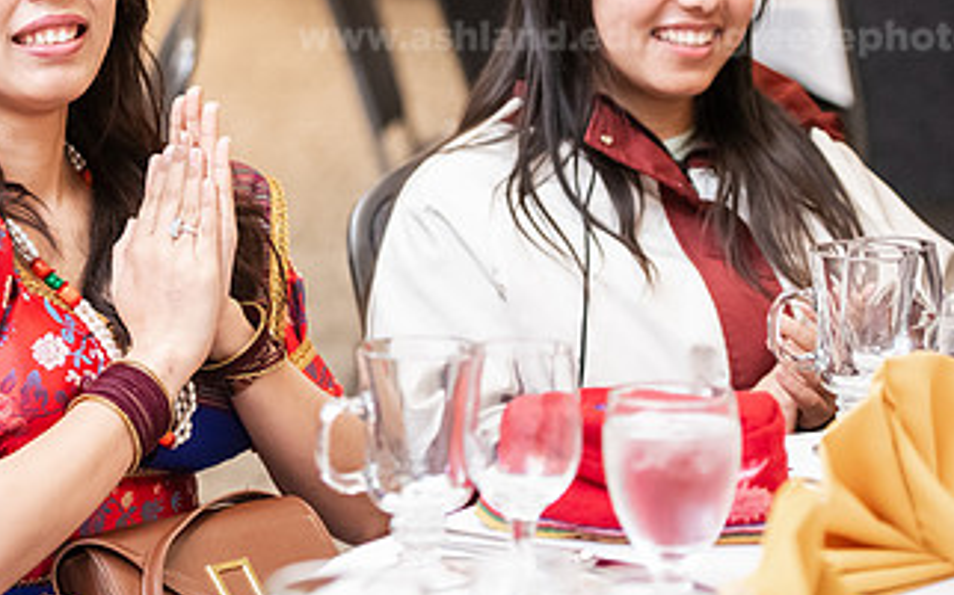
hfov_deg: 13.2
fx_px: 4107
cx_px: 163
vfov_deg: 8.3
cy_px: 99
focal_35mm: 158
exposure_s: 1/200
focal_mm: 86
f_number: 3.2
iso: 4000
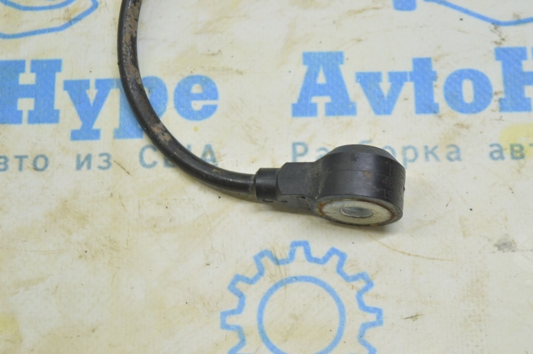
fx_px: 1220
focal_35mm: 82
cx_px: 266
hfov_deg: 24.6
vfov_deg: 16.5
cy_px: 177
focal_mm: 55
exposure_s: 1/20
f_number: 5.6
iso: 400
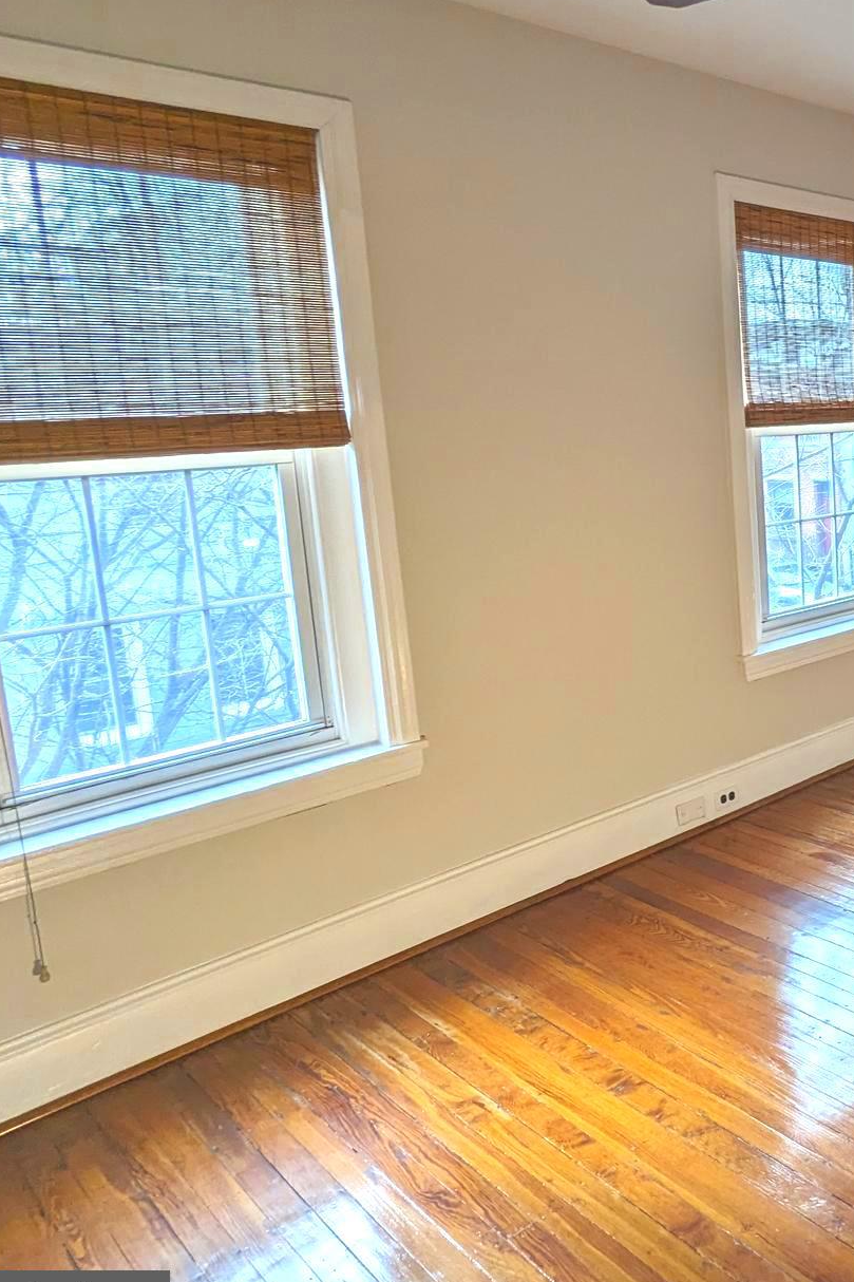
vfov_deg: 65.1
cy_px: 546
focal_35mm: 28
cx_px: 983
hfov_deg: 37.2
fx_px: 997
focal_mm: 2.35
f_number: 2.2
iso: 60
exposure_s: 1/120
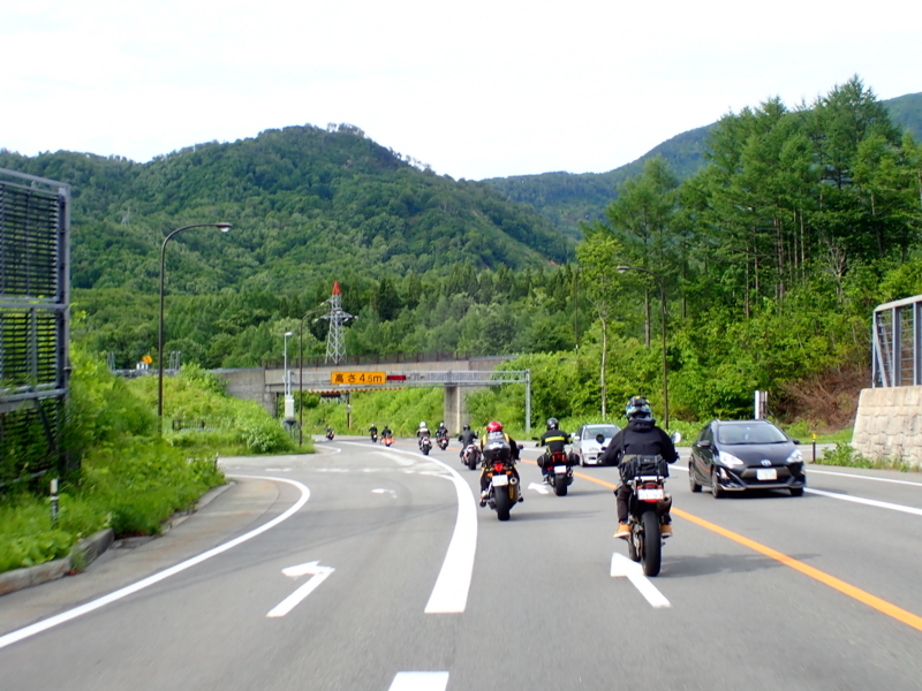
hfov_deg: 27.8
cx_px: 461
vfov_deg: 21.0
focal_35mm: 70
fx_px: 1864
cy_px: 346
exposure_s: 1/160
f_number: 5.6
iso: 100
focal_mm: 12.6
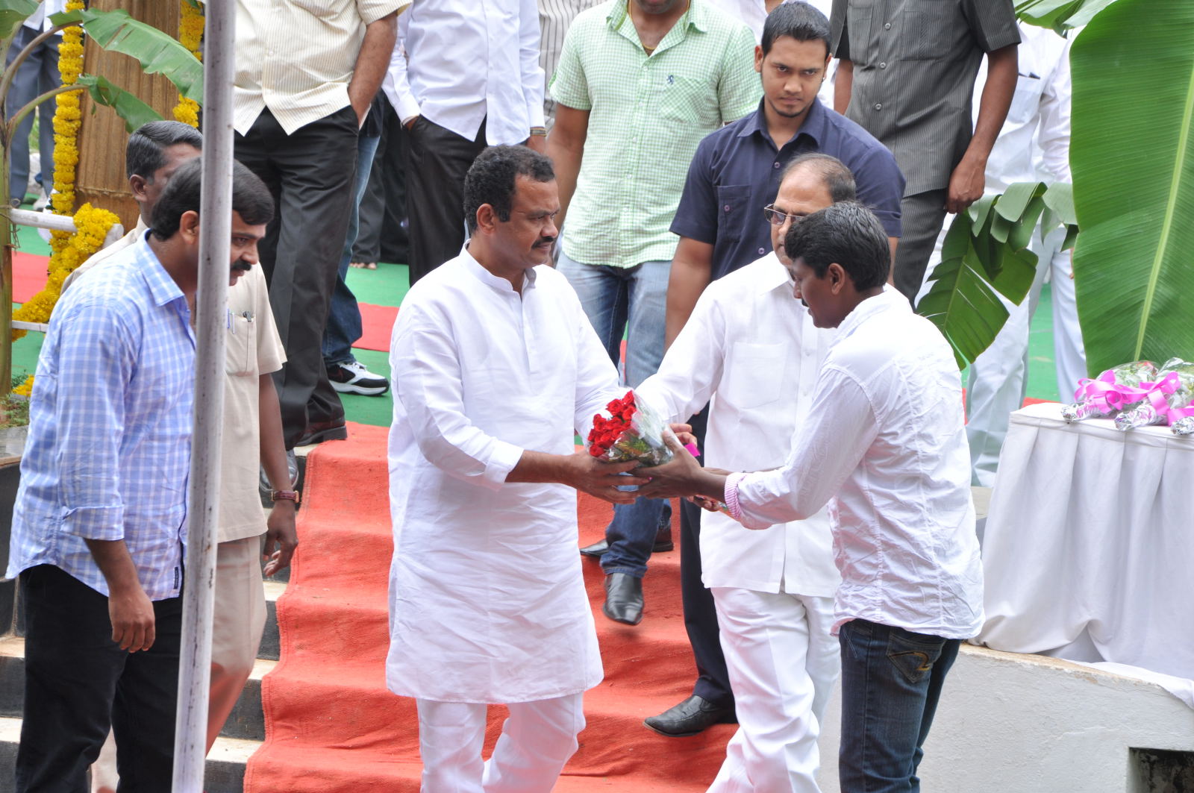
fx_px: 5218
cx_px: 597
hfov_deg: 13.1
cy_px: 396
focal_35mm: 158
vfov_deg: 8.7
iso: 250
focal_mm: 105
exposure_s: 1/125
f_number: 9
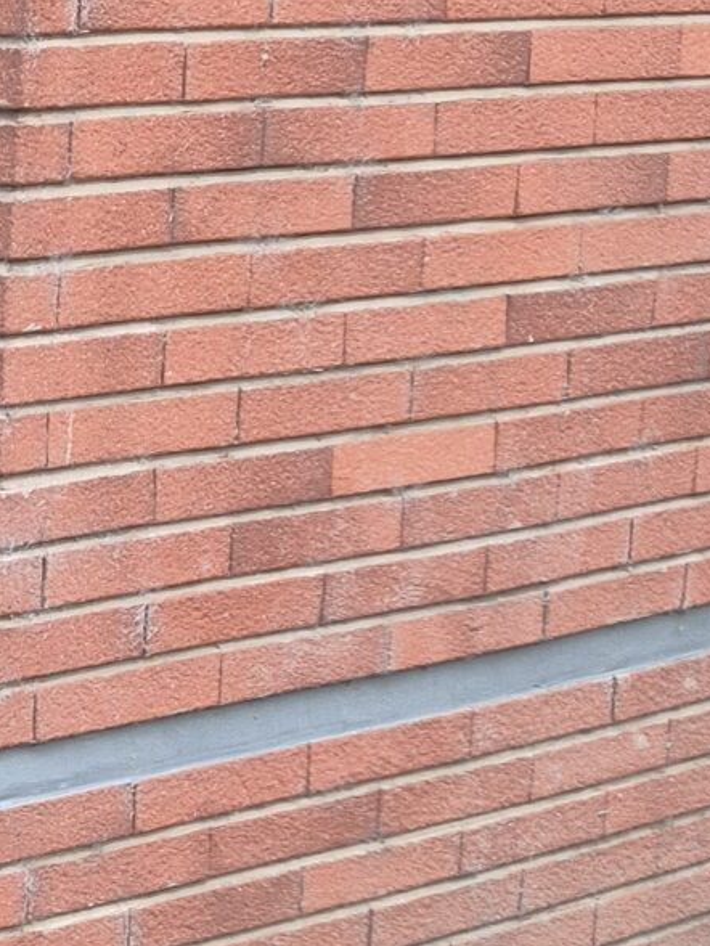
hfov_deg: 12.7
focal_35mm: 100
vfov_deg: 19.6
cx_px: -774
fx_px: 2734
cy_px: 538
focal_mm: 5.4
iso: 200
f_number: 1.8
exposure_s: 1/100
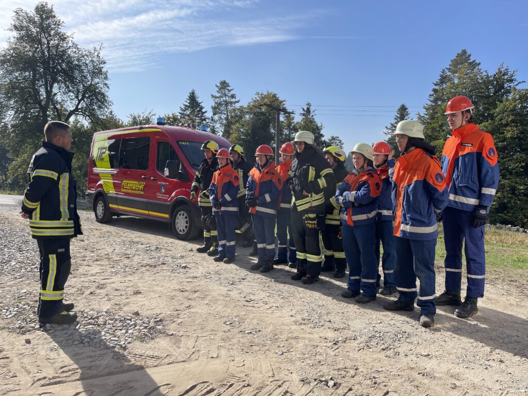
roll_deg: -0.7
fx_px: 397
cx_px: 264
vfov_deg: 53.1
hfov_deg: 67.3
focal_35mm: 26
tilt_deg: -4.8
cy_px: 198
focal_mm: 5.1
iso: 32
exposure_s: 1/3003
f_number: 1.6
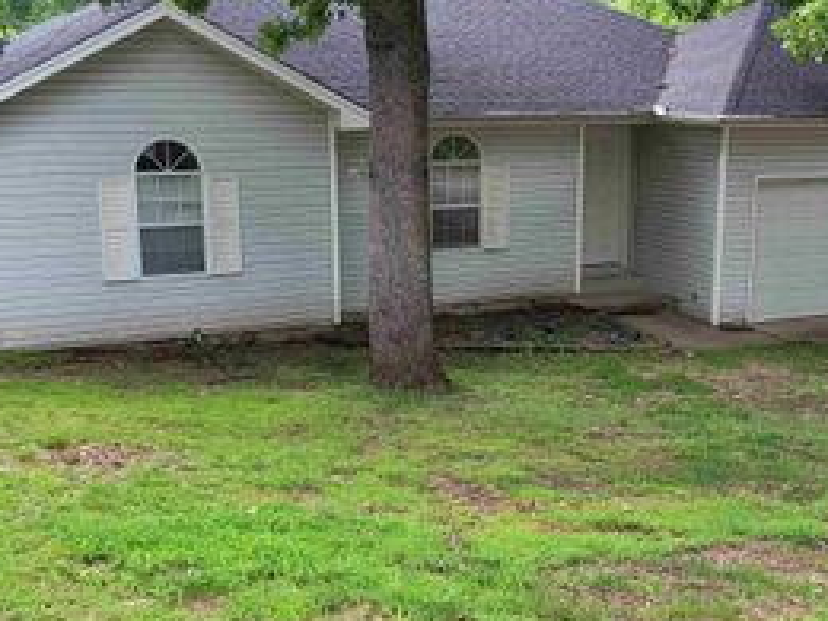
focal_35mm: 50
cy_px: 368
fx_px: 1196
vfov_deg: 29.0
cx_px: 490
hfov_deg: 38.1
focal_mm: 5.4
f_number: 1.8
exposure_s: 1/120
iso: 50
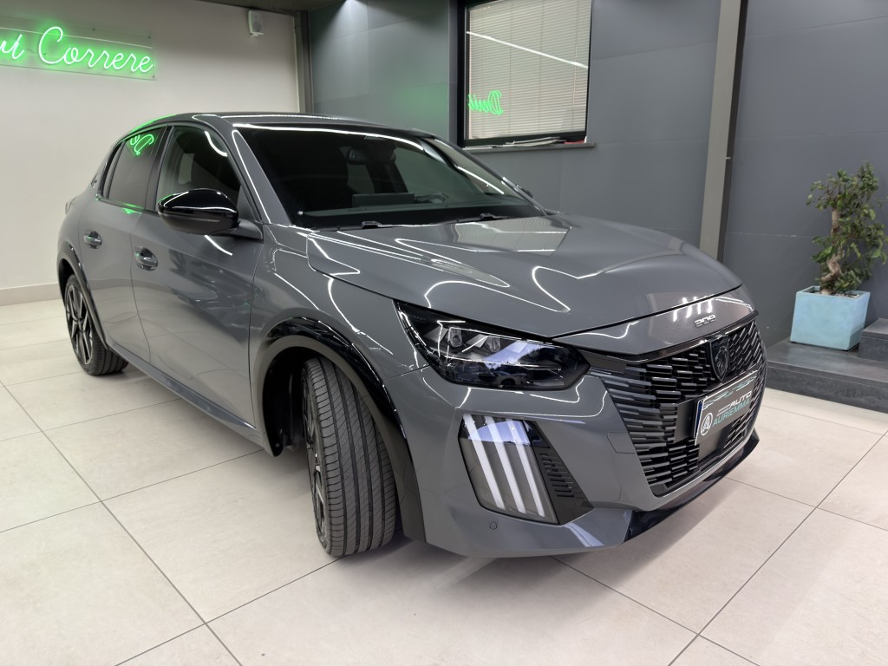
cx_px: 444
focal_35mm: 24
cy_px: 333
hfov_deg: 71.6
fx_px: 616
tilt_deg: -15.0
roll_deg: +0.1
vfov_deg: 56.8
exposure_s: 1/33
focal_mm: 6.76
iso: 200
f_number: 1.78
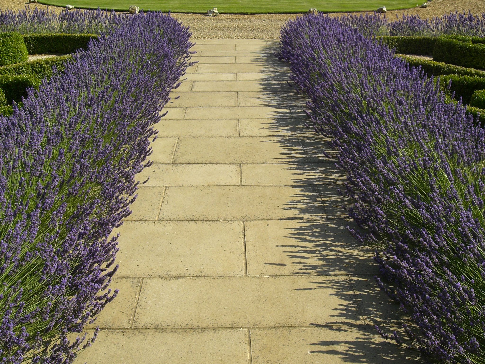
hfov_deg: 49.0
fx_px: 532
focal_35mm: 38
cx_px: 242
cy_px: 182
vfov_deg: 37.7
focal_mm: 6.3
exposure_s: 1/500
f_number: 4.4
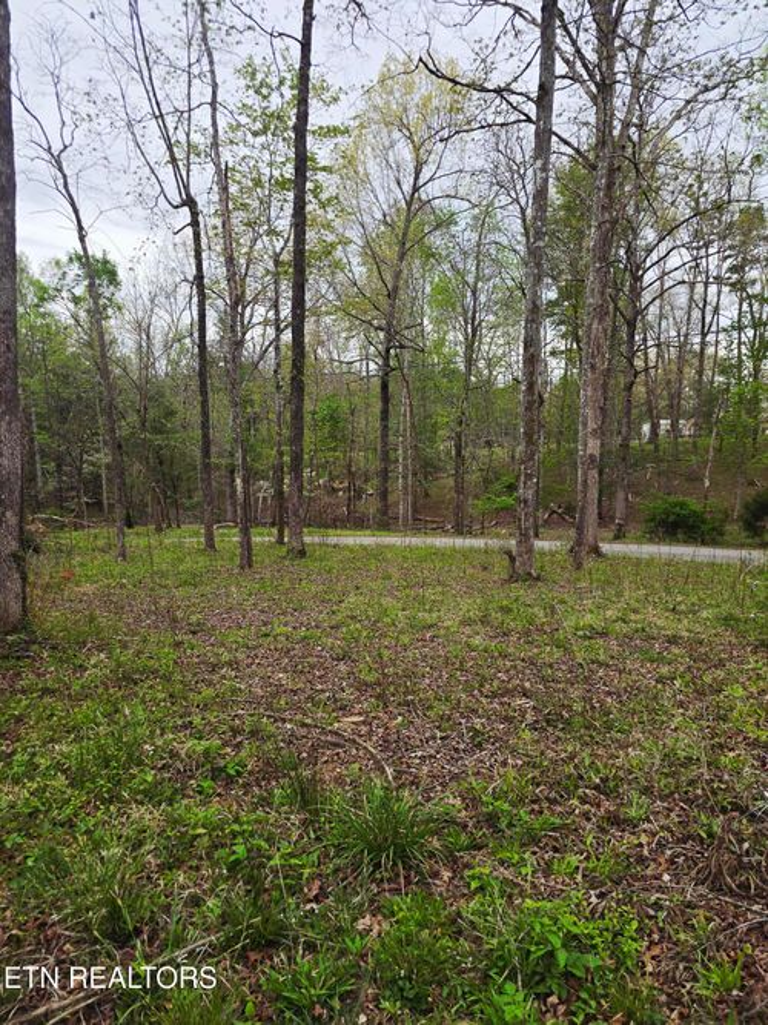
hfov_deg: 58.9
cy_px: 512
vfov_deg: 73.9
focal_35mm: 23
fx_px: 681
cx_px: 384
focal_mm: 6.3
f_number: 1.7
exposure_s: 1/180
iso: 16
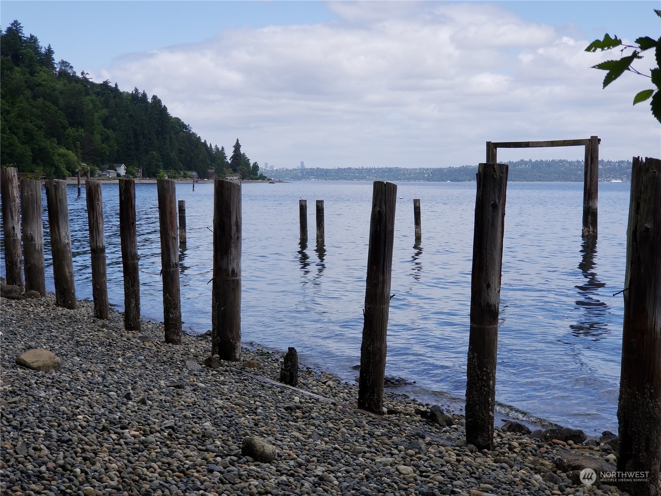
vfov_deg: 28.0
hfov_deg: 36.8
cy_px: 248
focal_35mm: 52
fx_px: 993
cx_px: 330
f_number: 2.4
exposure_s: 1/754
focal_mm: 6
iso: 25
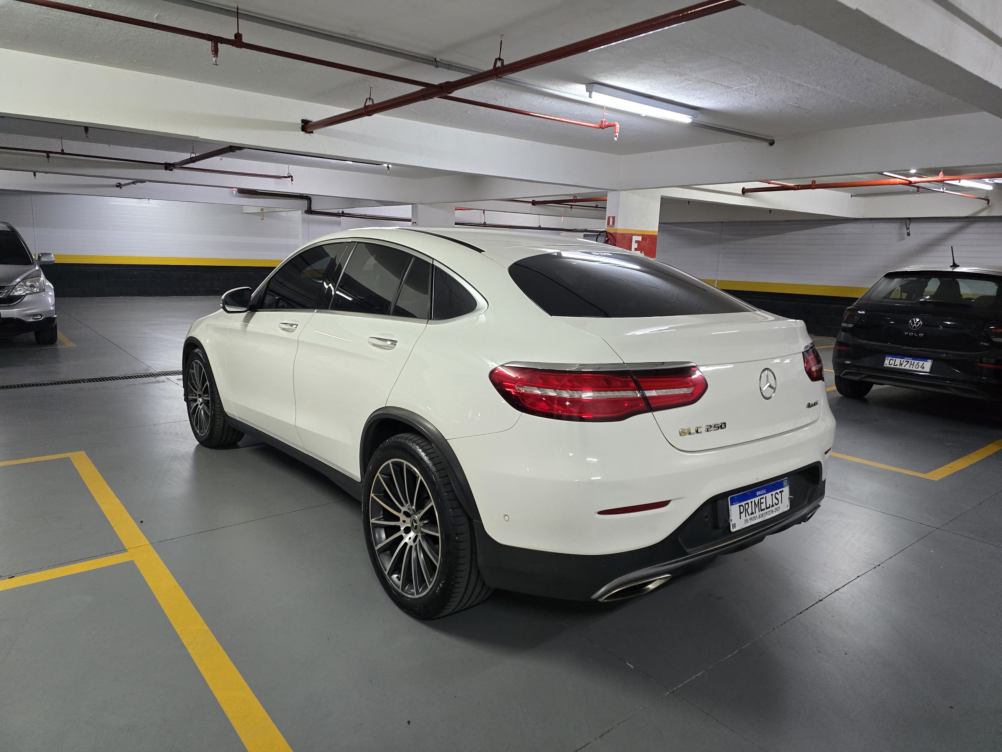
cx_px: 501
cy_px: 376
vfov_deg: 58.9
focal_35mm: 23
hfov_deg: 73.9
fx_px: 666
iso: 1250
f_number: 1.7
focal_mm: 6.3
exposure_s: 1/60
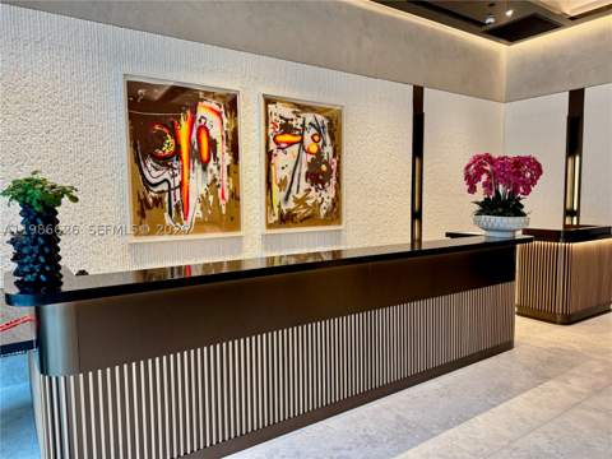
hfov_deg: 71.6
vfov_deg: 56.8
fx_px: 424
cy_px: 230
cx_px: 306
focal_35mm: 24
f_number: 1.78
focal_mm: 6.76
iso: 160
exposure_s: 1/120
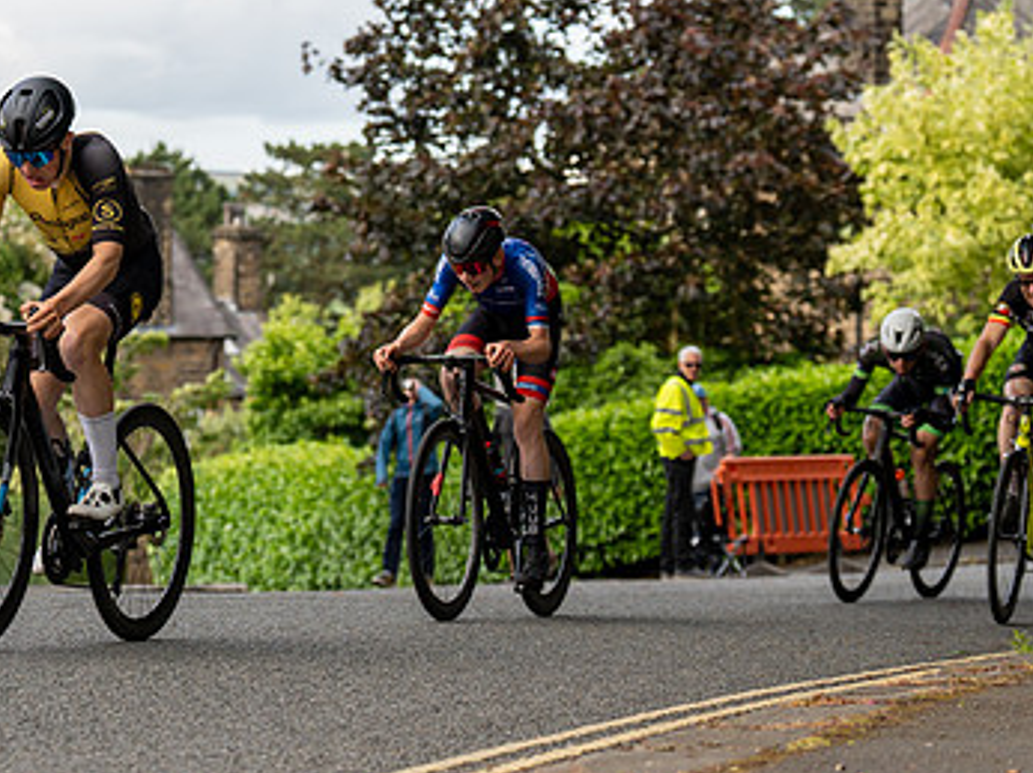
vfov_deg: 12.2
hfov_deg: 16.2
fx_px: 3608
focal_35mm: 121
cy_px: 225
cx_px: 182
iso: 400
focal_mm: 75
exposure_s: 1/800
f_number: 3.5
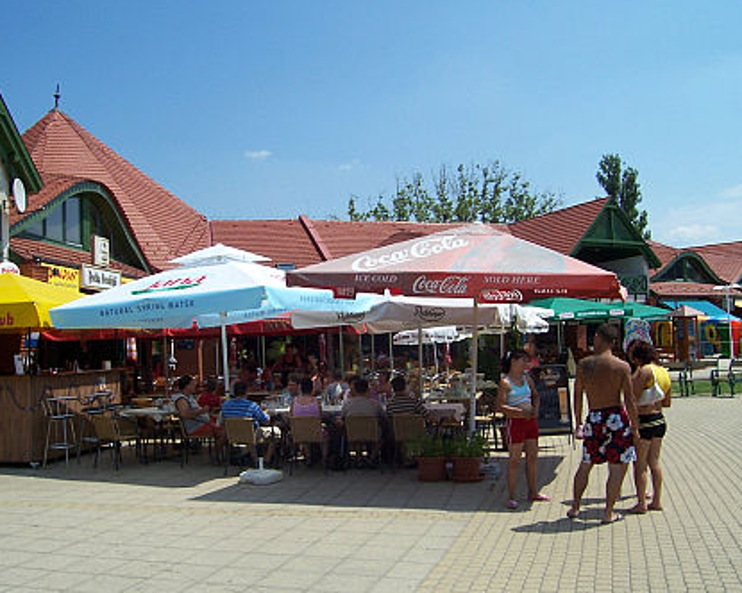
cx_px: 383
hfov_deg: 50.3
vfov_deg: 41.2
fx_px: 791
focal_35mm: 36
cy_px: 295
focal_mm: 5.6
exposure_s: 1/750
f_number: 5.6
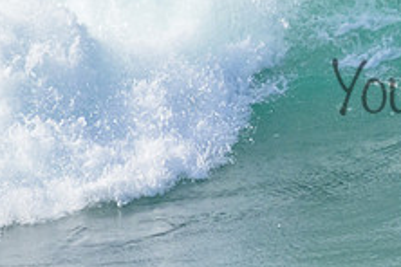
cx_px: 518
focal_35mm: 2087
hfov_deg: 1.0
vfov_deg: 0.7
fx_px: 23245
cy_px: 71
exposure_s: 1/1600
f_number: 11
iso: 2800
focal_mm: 800
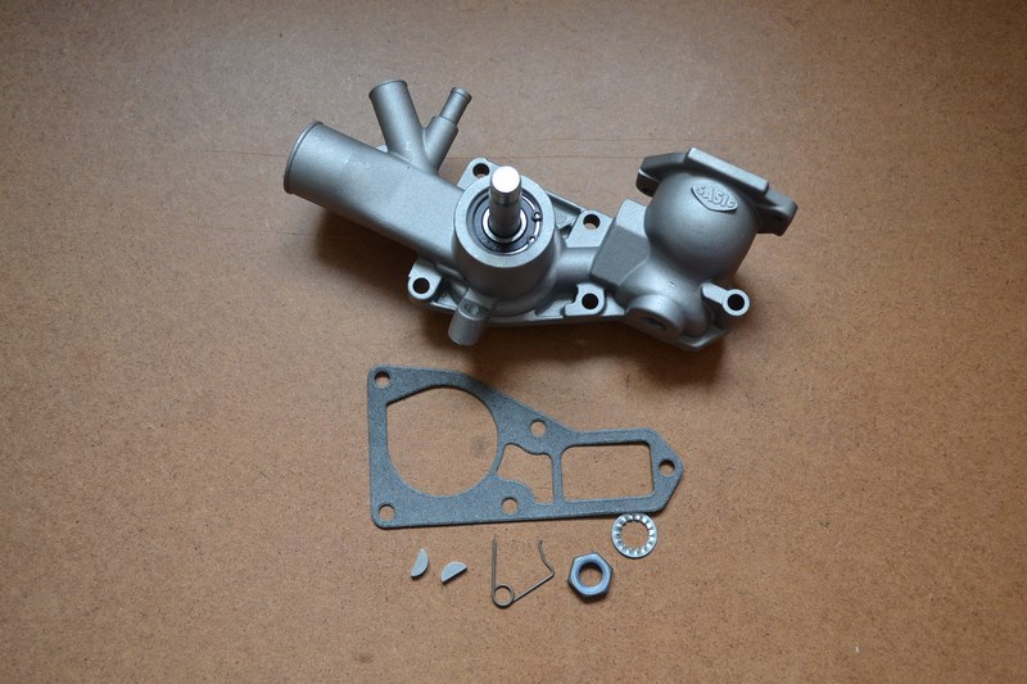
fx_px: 1112
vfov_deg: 34.2
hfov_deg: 49.6
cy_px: 342
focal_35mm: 39
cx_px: 514
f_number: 4.2
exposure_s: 1/30
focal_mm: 26
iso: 400
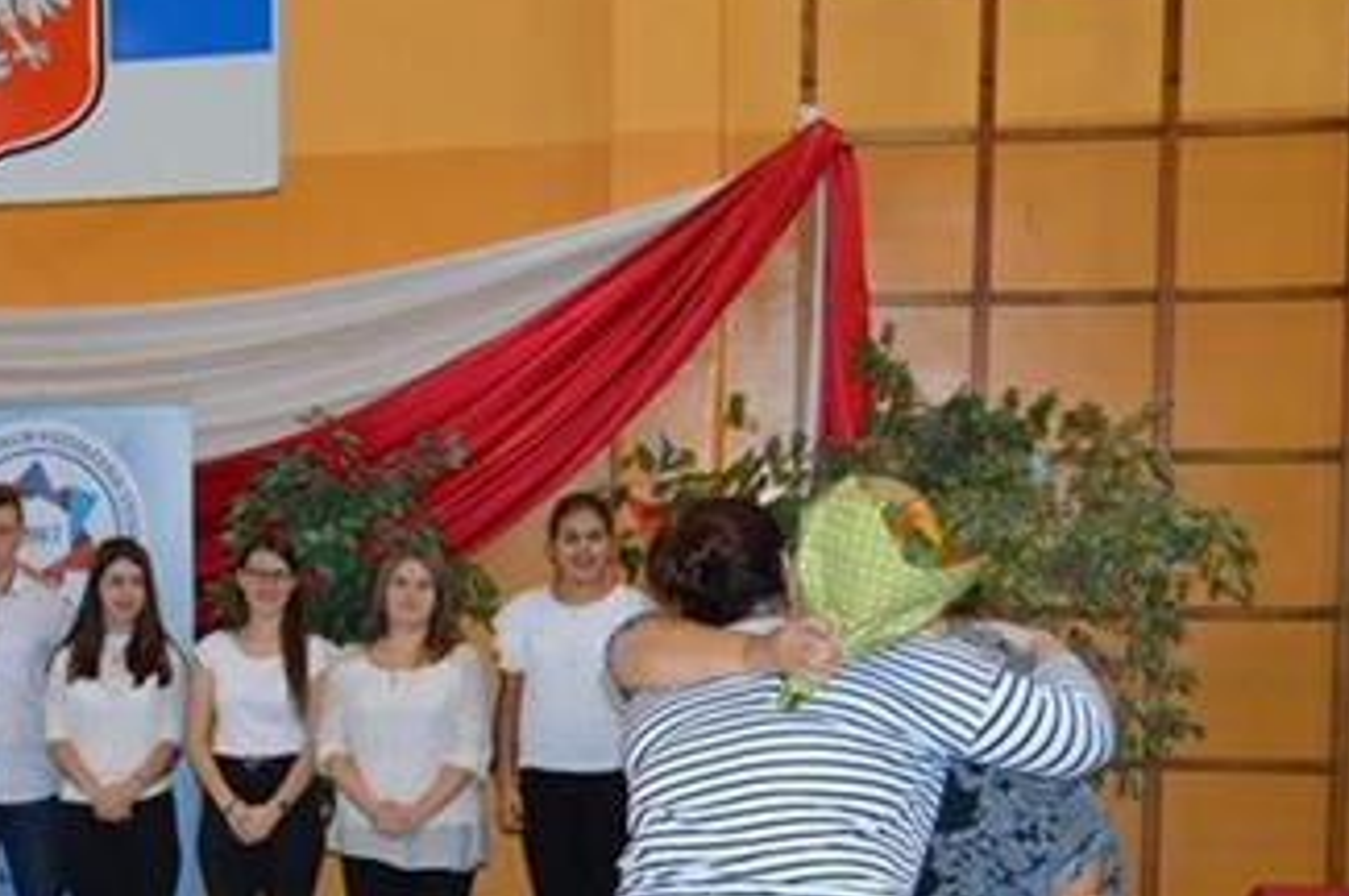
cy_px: 734
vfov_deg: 20.3
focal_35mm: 66
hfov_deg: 29.4
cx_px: 166
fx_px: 2471
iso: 450
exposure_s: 1/60
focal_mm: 22
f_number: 3.5
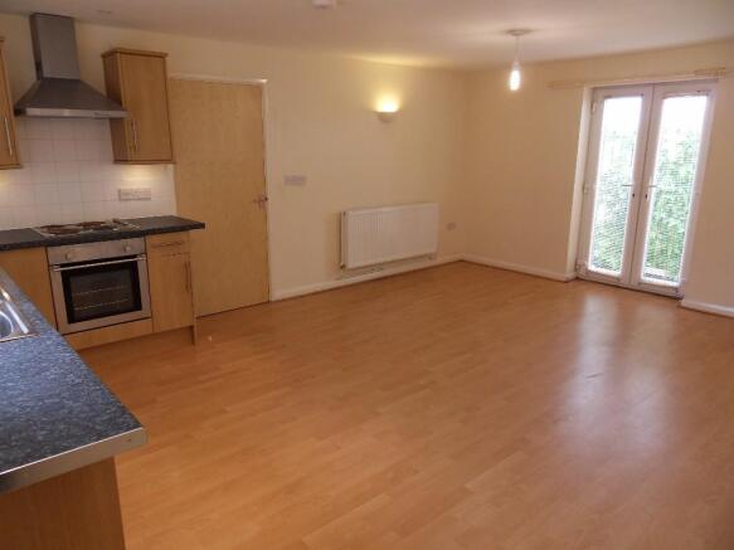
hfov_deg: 71.6
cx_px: 367
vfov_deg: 56.8
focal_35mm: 24
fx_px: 509
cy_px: 275
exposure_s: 1/30
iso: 120
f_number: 3.3
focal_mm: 4.2
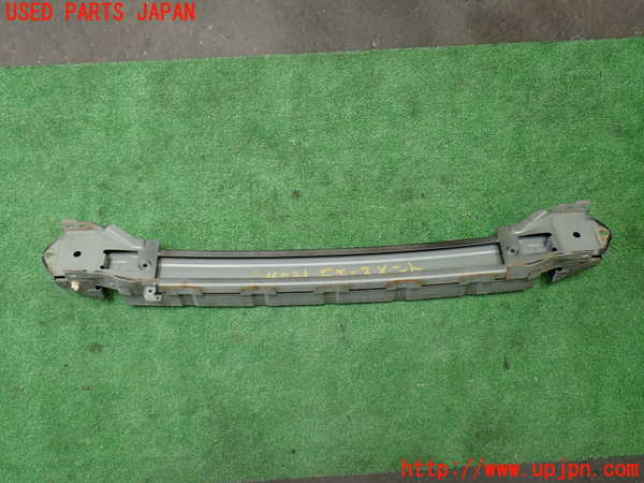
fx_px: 670
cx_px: 322
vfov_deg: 39.7
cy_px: 242
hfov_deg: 51.4
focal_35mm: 36
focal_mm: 6.37
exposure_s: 1/40
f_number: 2.5
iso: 200
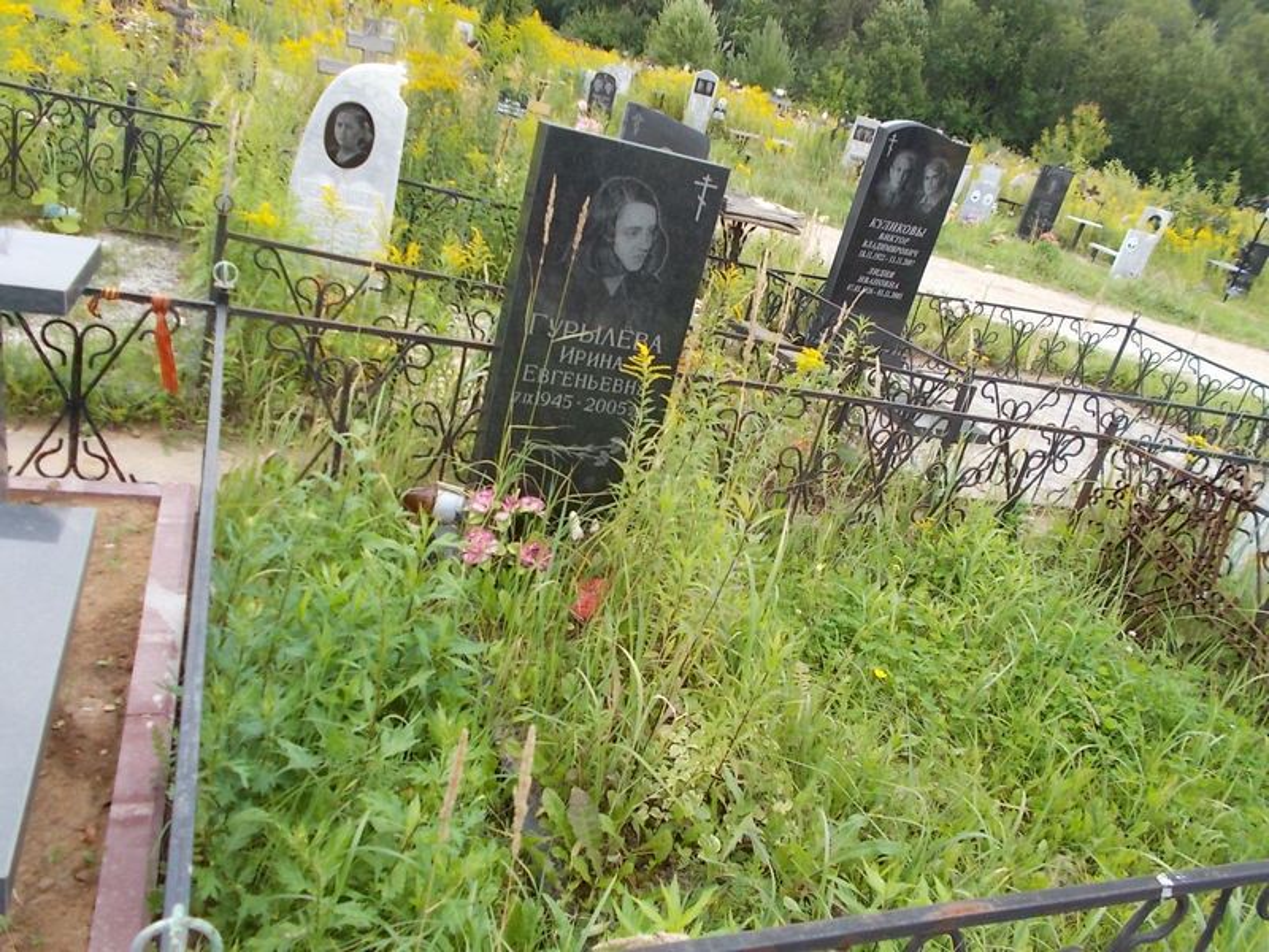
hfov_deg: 67.3
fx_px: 953
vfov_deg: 53.1
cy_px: 476
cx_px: 634
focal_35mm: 26
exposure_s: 1/200
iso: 80
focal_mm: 4.6
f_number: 3.2
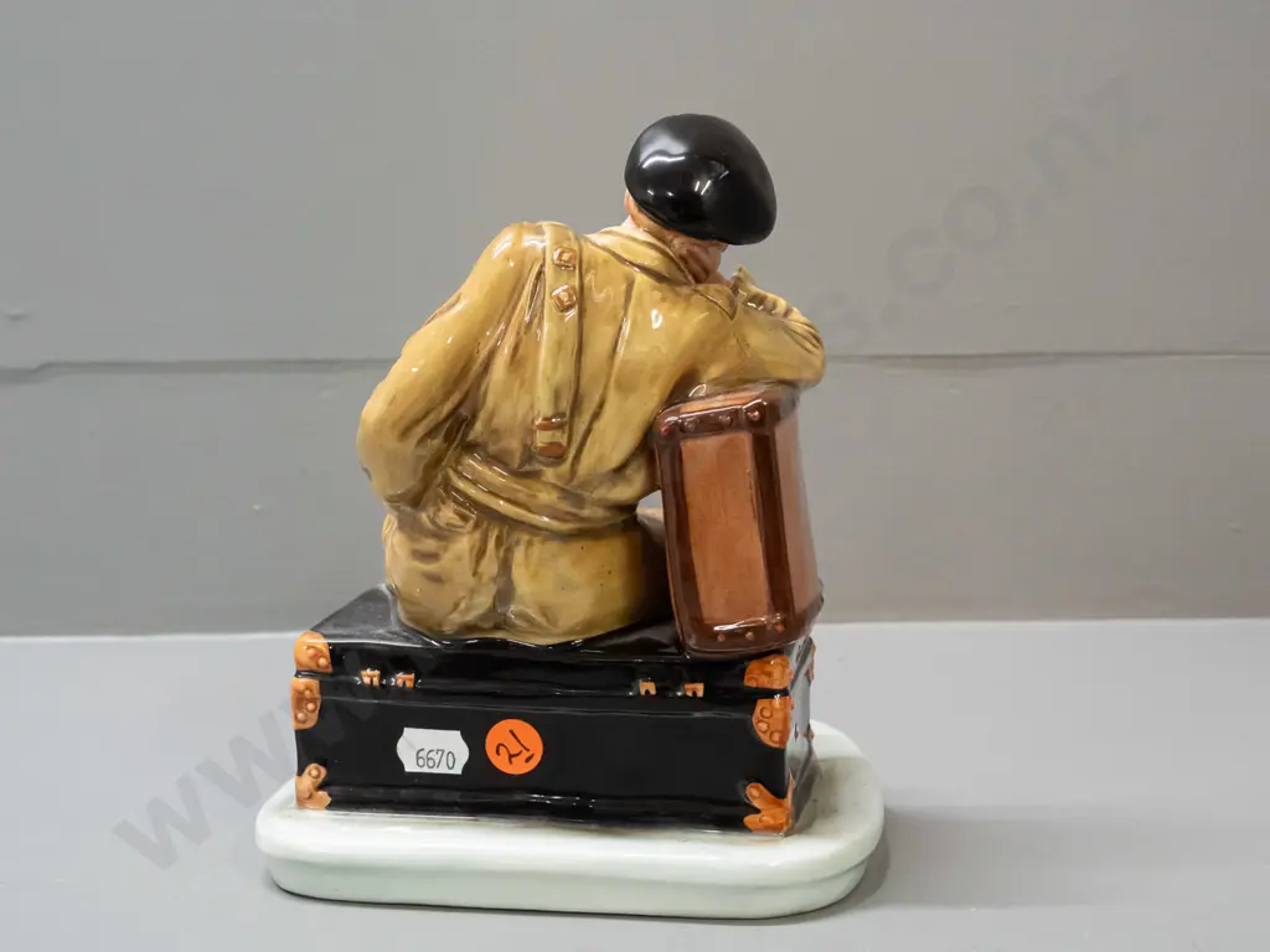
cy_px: 476
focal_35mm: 42
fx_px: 1541
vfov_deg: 34.3
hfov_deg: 44.8
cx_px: 635
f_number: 5.6
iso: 3200
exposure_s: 1/100
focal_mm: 21
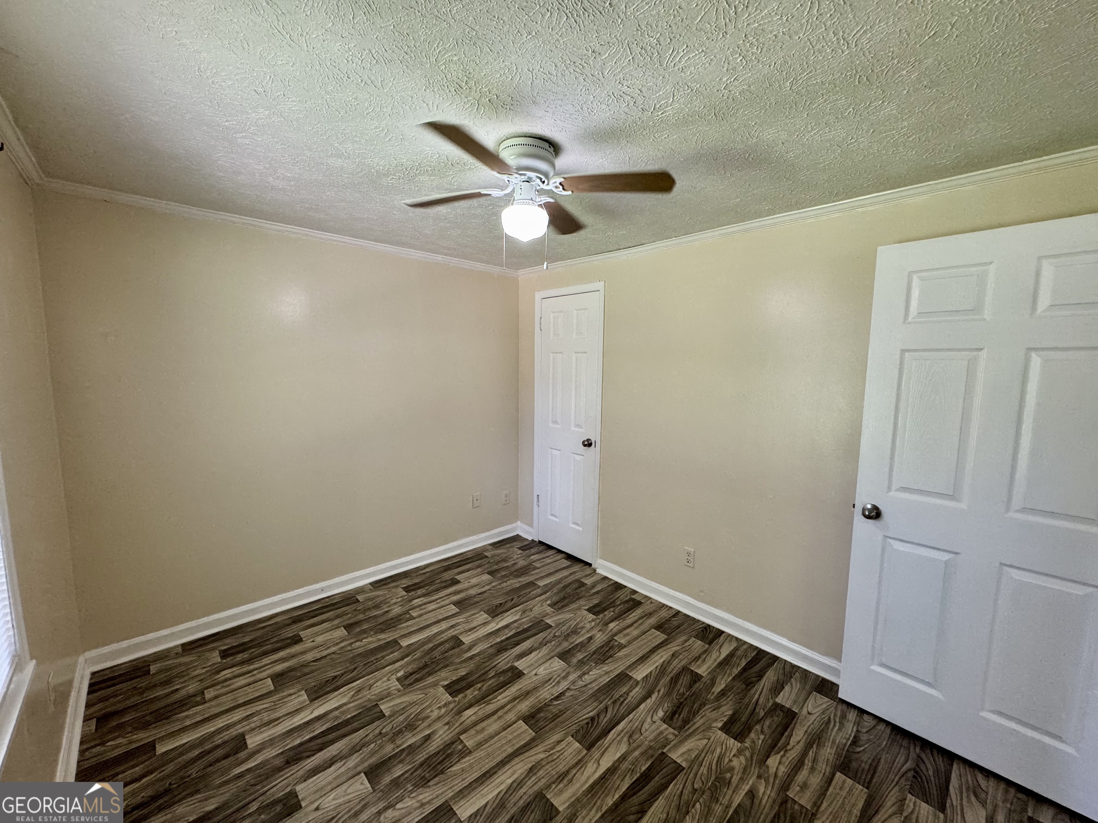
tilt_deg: -6.3
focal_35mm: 14
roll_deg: -1.3
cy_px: 412
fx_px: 444
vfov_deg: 85.7
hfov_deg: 102.1
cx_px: 549
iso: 200
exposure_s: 1/120
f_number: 2.2
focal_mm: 2.22
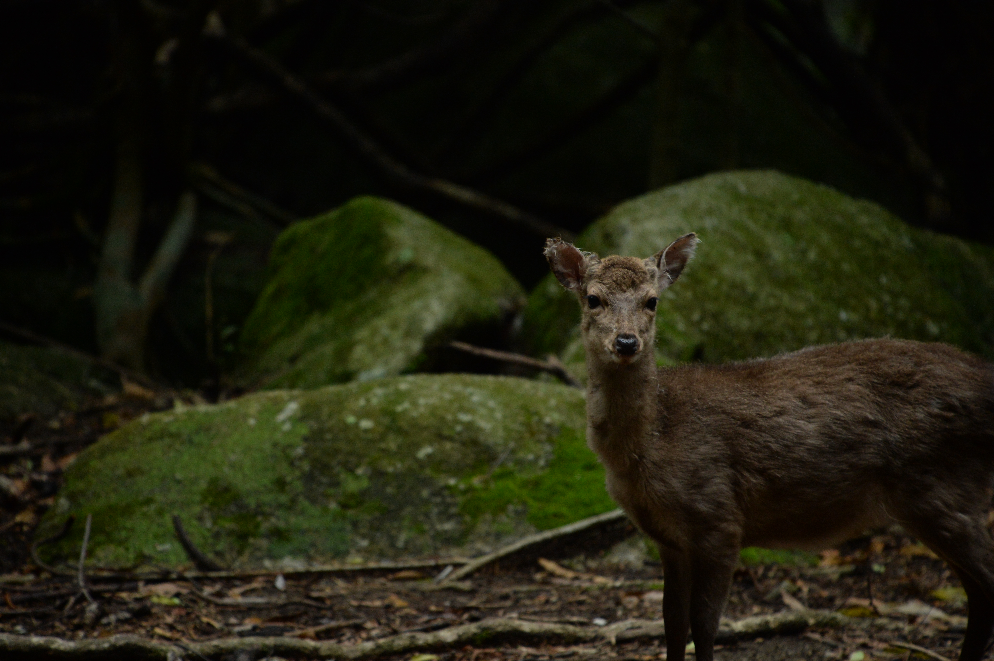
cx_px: 497
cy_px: 330
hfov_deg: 6.9
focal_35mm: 300
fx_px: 8279
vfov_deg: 4.6
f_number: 6.3
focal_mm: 300
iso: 3200
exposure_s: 1/100
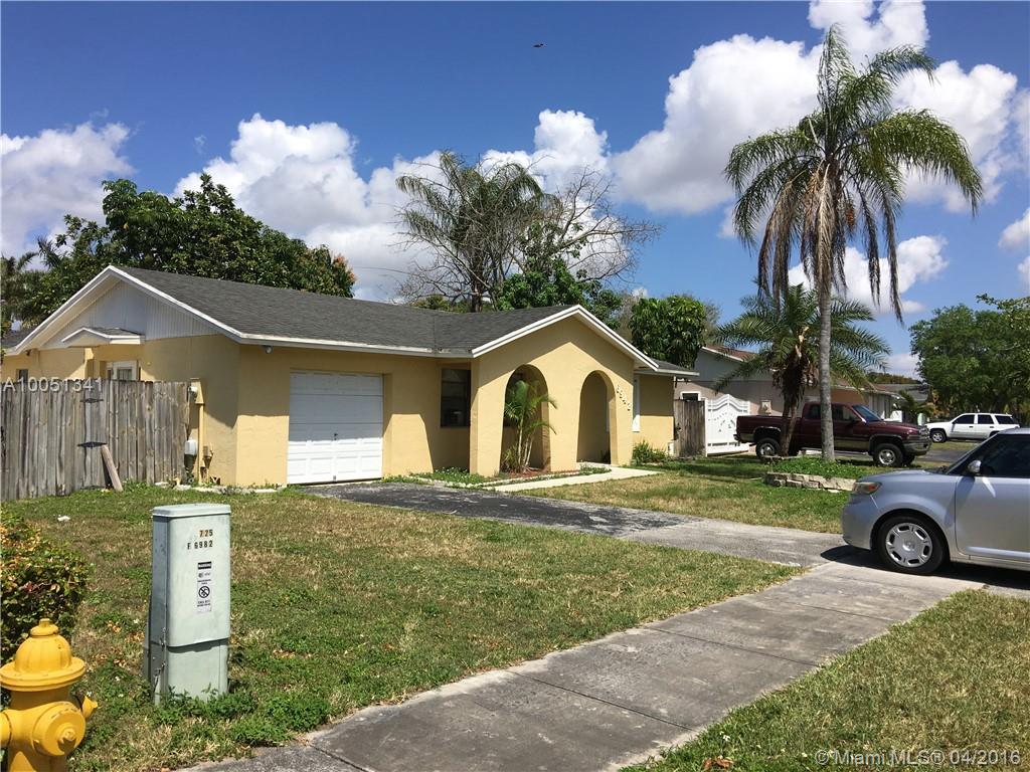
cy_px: 386
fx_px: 863
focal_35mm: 29
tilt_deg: +3.1
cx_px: 515
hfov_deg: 61.7
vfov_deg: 48.2
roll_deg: -0.5
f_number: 2.2
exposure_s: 1/2564
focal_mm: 4.15
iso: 25
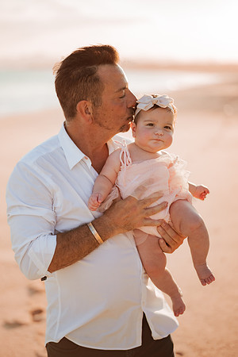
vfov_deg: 34.5
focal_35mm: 58
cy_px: 178
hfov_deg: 23.4
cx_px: 119
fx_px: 575
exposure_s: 1/4000
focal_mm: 58
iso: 100
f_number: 1.4
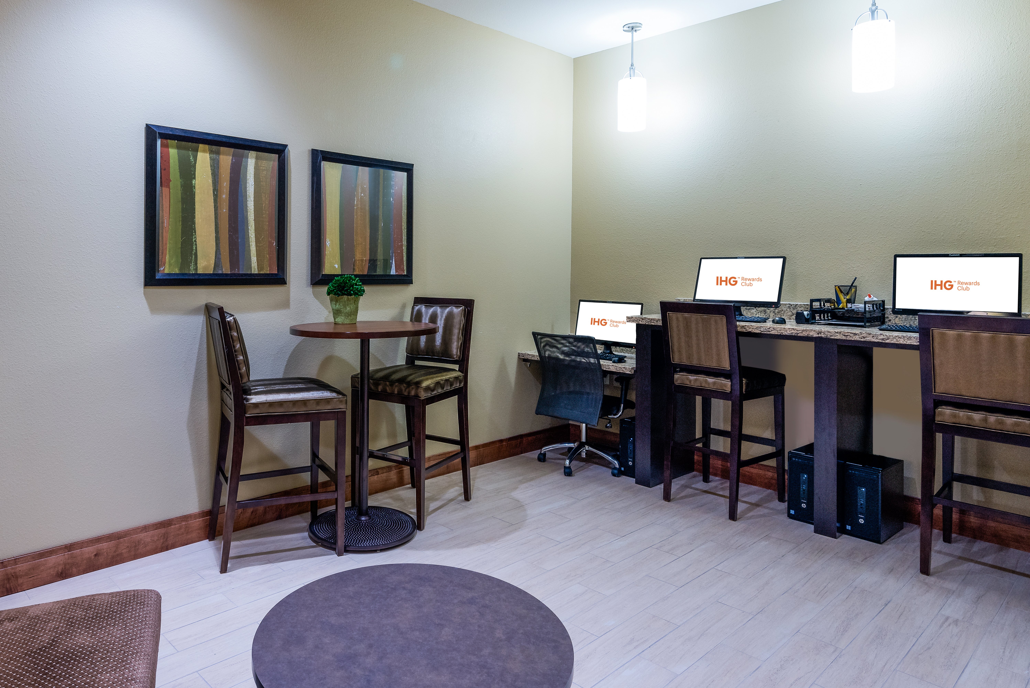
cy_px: 344
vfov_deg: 64.6
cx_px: 515
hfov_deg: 86.9
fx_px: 544
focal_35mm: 19
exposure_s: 1/1.67
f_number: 10
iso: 400
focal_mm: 19
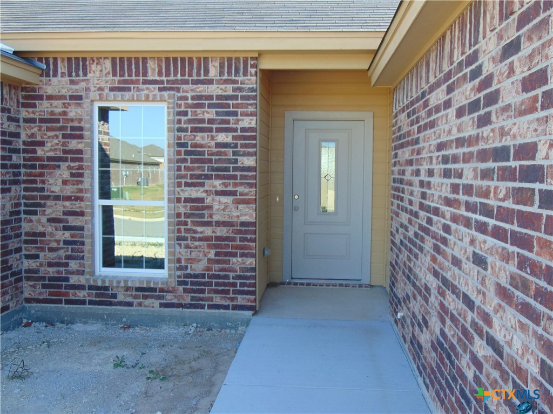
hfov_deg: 52.6
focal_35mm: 35
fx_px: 559
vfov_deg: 40.7
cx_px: 276
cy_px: 207
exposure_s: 1/200
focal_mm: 6.3
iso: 80
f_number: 3.2
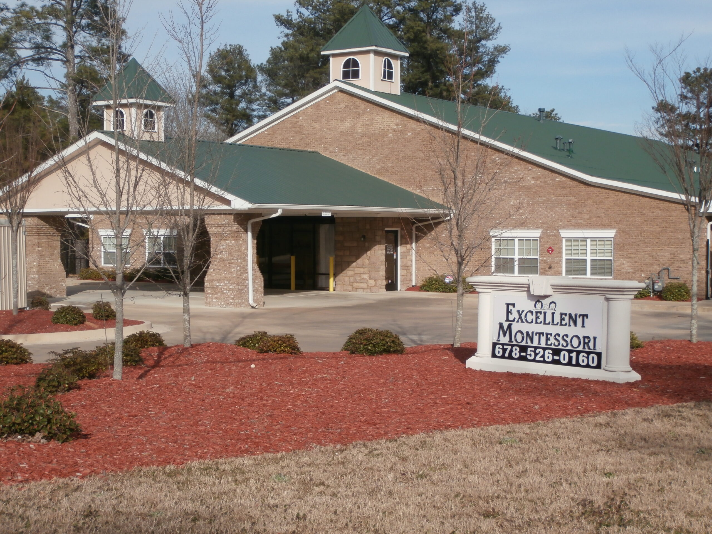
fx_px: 1172
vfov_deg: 25.7
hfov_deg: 33.8
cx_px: 356
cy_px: 267
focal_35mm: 57
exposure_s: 1/640
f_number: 4.5
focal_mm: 10.11
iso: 100
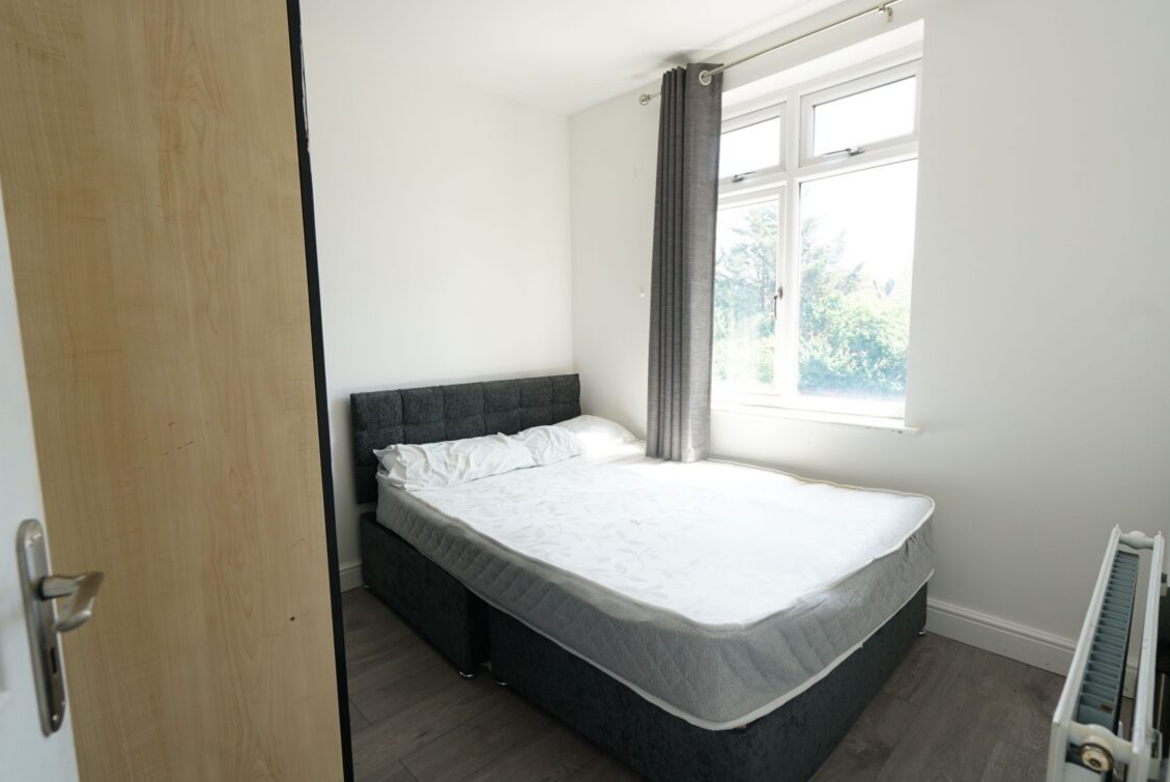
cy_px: 397
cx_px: 574
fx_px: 553
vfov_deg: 70.5
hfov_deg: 93.2
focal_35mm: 17
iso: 500
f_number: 5
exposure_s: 1/160
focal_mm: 16
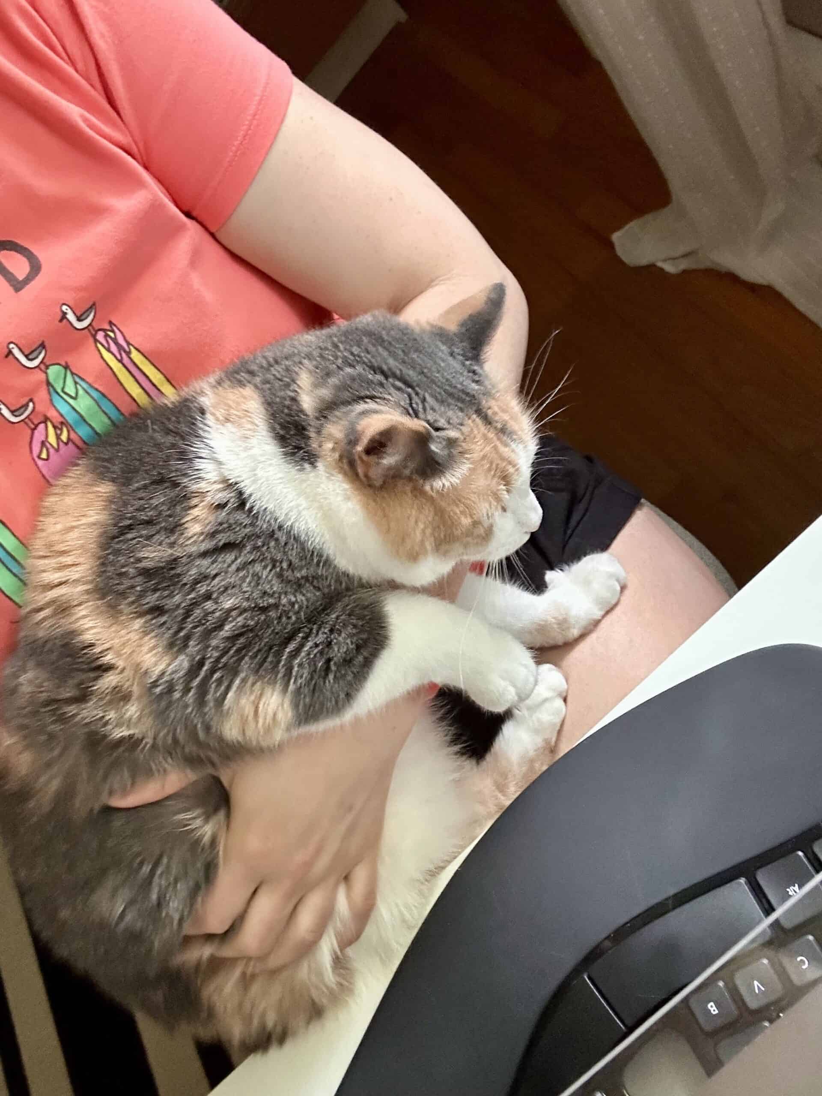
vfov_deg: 60.0
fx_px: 950
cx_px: 411
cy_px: 548
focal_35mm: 30
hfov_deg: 46.8
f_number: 1.9
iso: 400
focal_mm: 2.69
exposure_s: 1/39
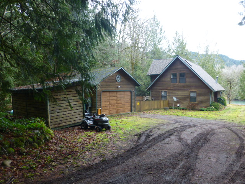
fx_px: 191
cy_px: 92
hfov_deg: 65.3
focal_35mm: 27
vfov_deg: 51.4
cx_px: 122
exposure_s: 1/60
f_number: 3.4
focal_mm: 4.8
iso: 200
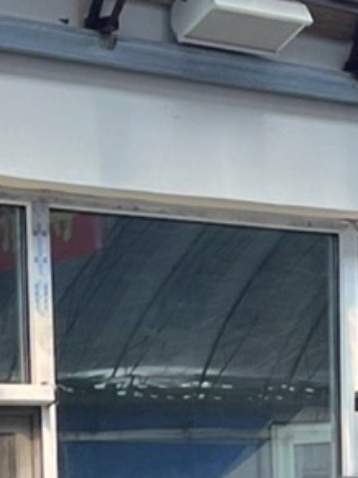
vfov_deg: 10.2
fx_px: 2525
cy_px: 862
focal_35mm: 183
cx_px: -125
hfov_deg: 8.0
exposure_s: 1/943
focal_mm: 5.1
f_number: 1.6
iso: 50
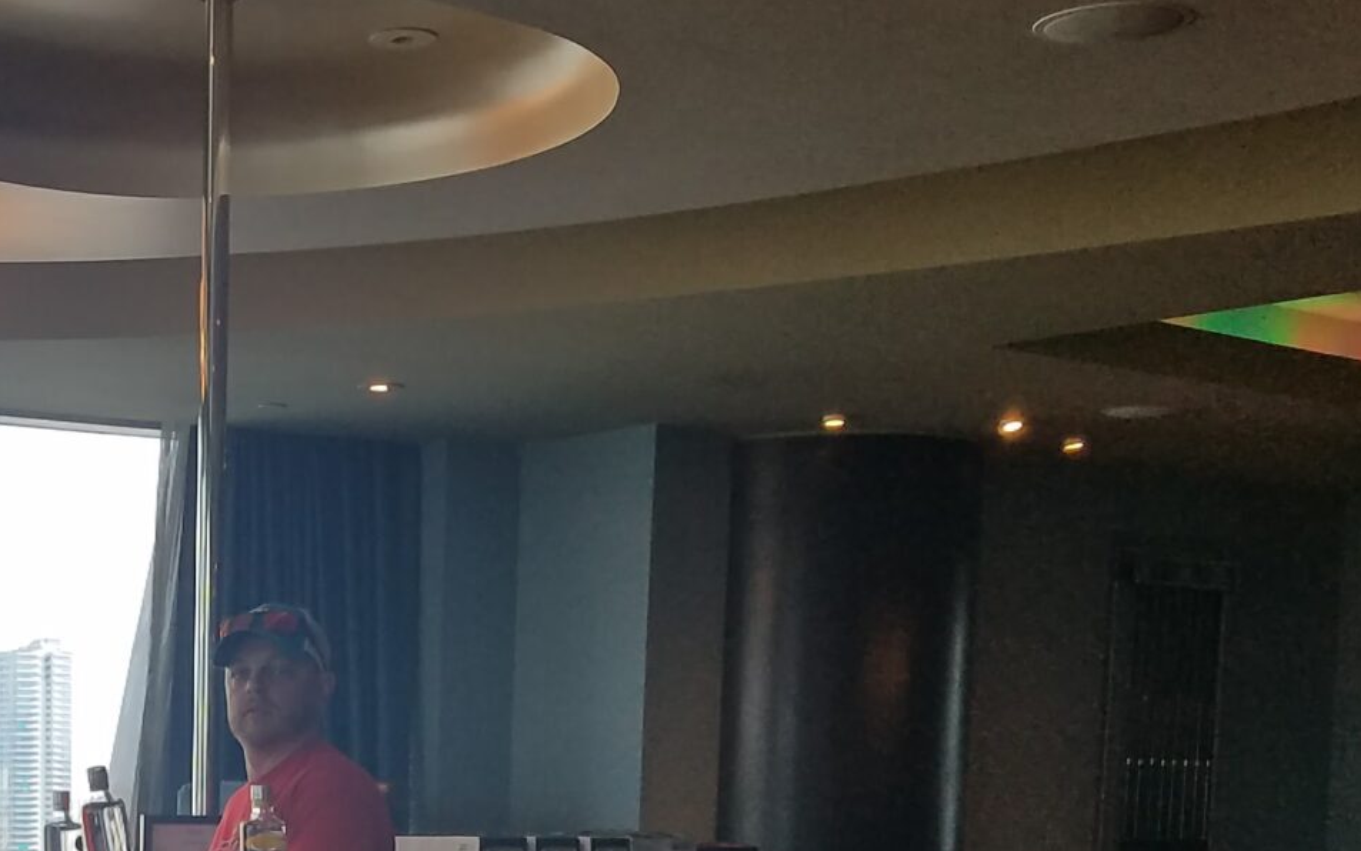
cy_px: 1025
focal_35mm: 74
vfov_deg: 16.8
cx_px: 87
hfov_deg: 26.7
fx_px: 2745
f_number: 1.7
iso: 50
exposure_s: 1/173
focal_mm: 4.2
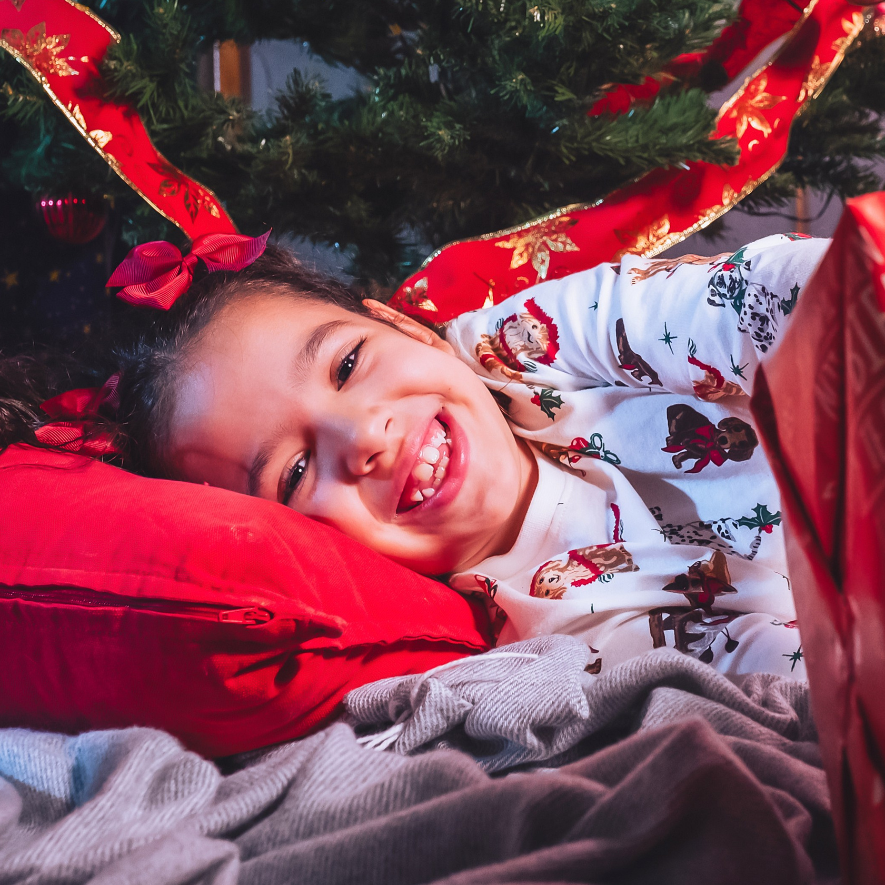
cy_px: 439
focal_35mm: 44
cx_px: 615
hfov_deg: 37.8
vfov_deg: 38.3
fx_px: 1273
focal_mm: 22.7
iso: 2000
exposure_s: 1/100
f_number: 4.5
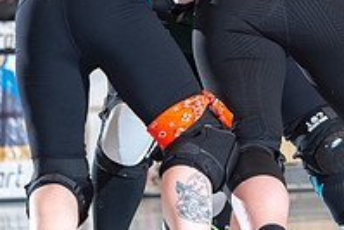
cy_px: -6
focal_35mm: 379
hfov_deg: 5.4
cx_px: 192
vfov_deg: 3.6
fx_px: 3624
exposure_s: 1/160
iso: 640
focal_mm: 130
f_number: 5.6
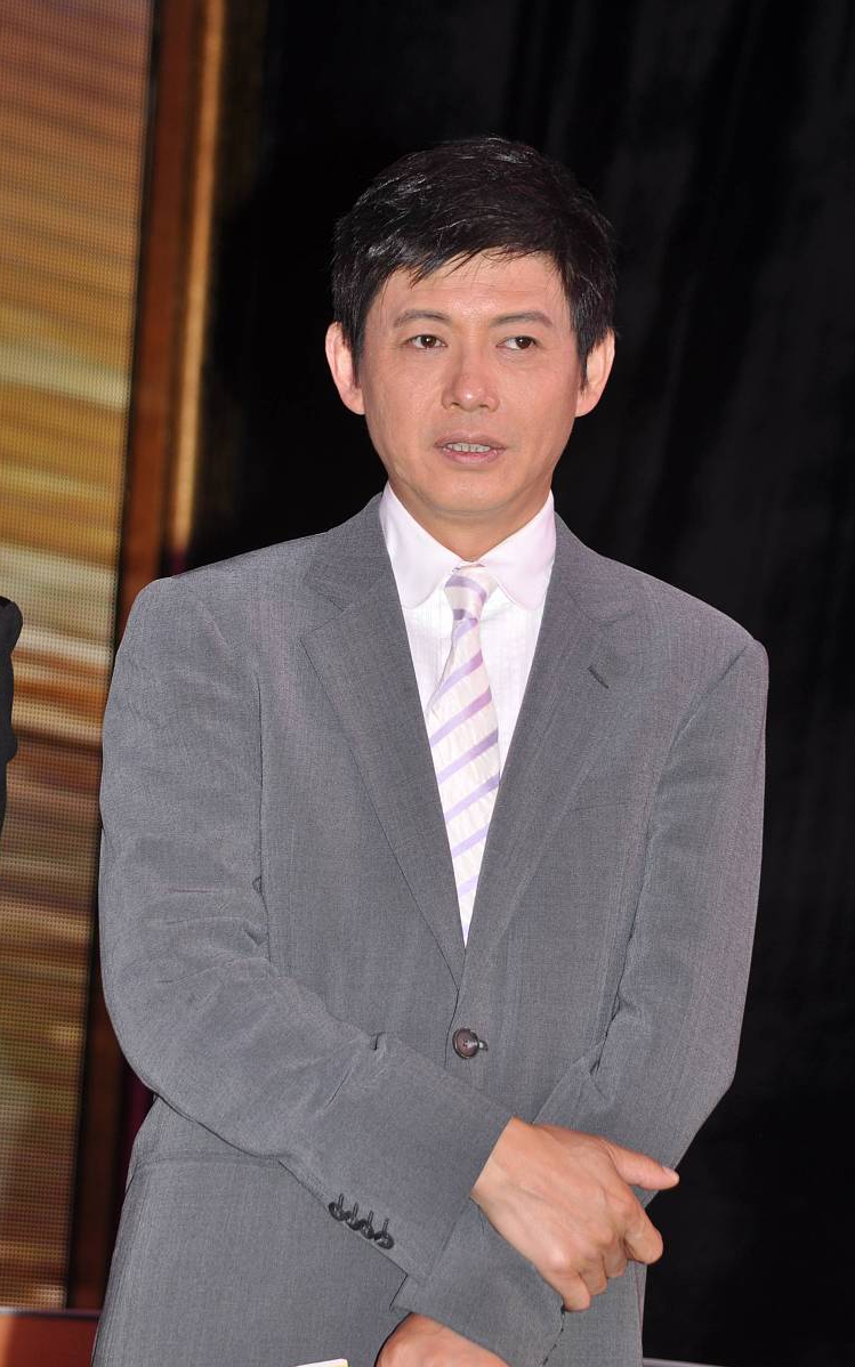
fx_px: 7697
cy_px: 684
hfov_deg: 6.4
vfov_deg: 10.2
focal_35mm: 207
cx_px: 450
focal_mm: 135
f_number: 7.1
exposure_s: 1/160
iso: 200
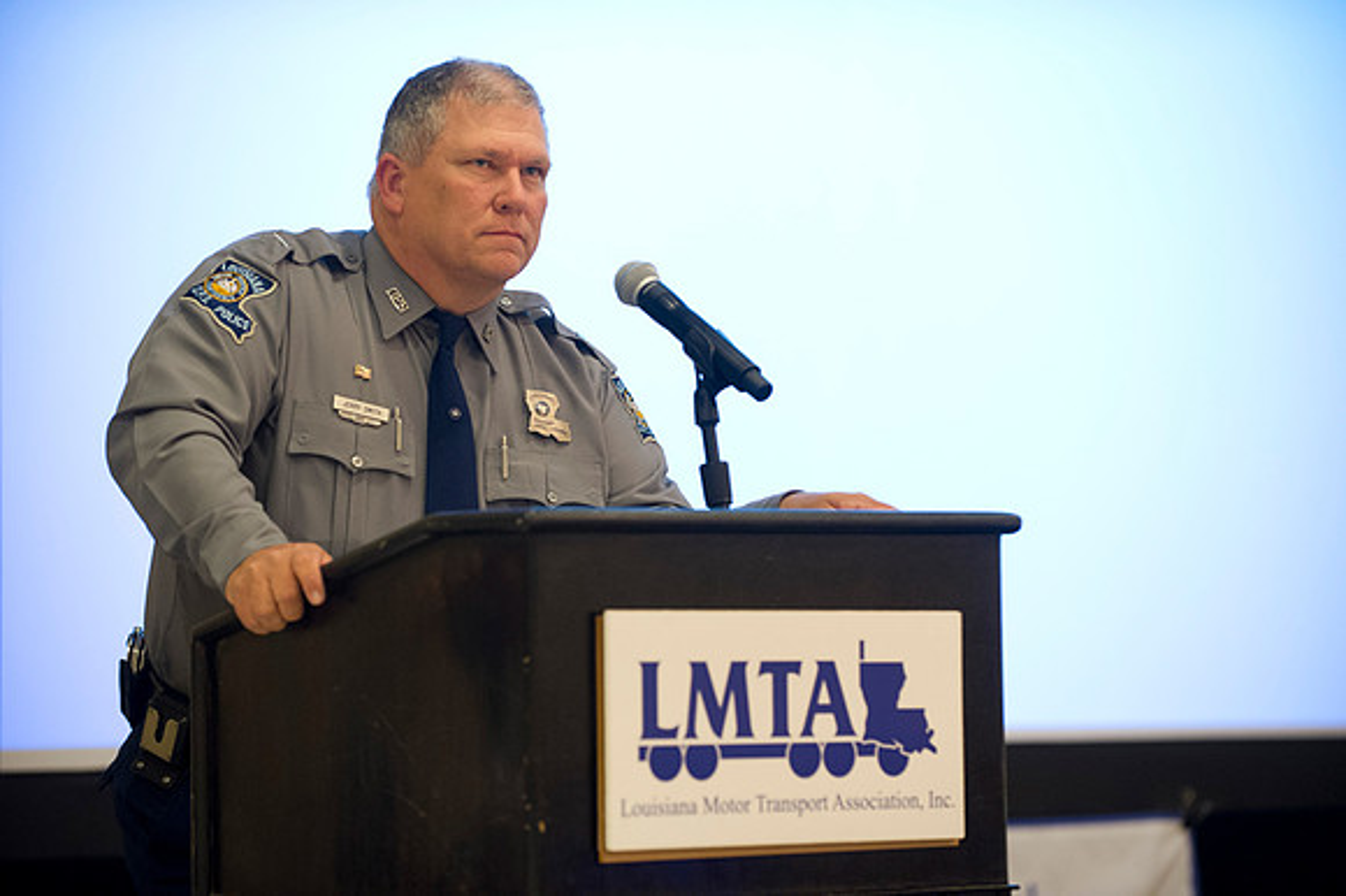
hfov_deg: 15.8
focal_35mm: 130
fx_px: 4858
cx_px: 673
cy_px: 448
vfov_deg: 10.5
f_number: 2.8
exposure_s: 1/60
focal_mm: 130
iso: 3200
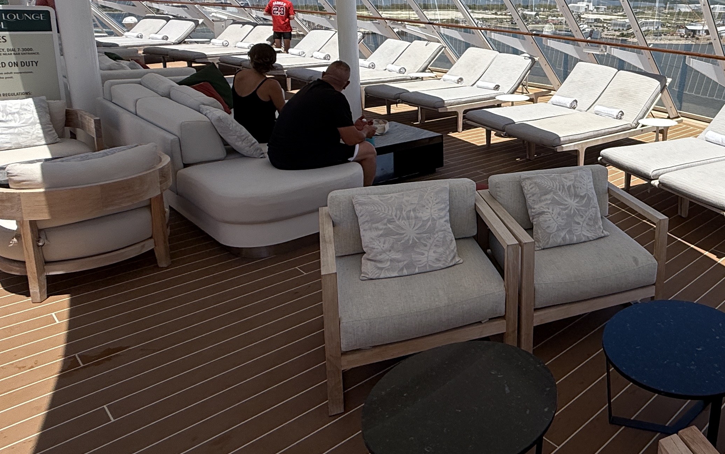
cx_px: 612
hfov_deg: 58.0
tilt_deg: -11.1
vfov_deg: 41.7
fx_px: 573
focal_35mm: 29
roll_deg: -2.3
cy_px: 106
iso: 50
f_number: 2.2
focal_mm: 2.22
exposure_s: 1/3289
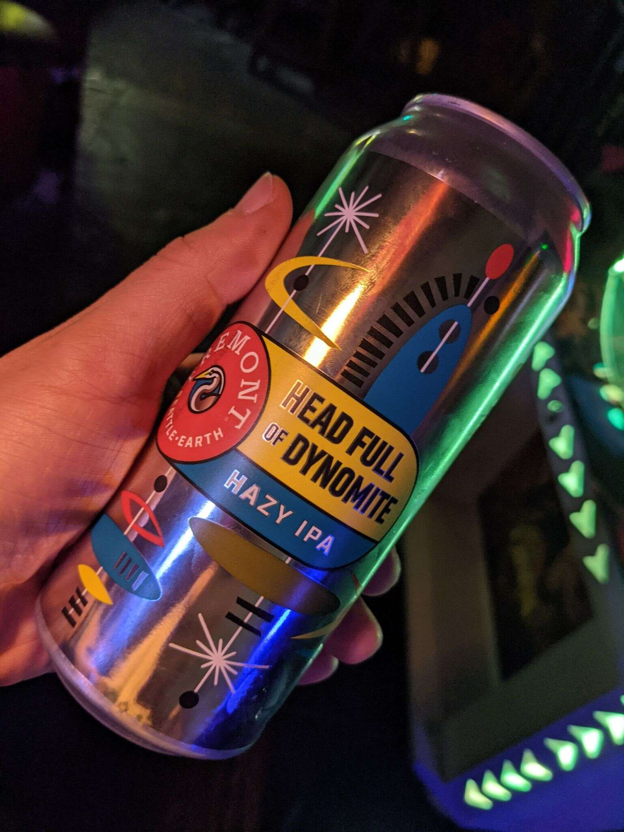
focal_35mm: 27
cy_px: 416
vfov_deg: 65.3
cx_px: 312
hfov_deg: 51.4
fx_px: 649
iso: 132
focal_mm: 4.38
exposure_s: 1/25
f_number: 1.73
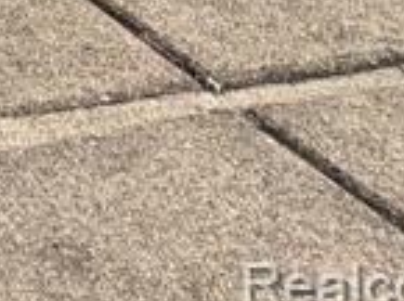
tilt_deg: -11.1
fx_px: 1979
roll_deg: +0.5
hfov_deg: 8.9
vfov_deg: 7.2
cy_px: -741
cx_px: -903
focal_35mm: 170
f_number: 1.78
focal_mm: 6.76
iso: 80
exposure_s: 1/4167
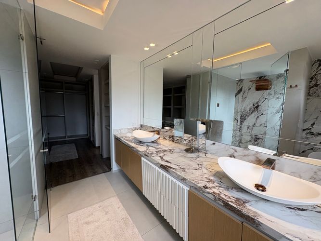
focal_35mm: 14
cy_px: 120
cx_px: 160
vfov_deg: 85.7
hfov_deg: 102.1
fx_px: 130
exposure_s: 1/120
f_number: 2.2
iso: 64
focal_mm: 2.22
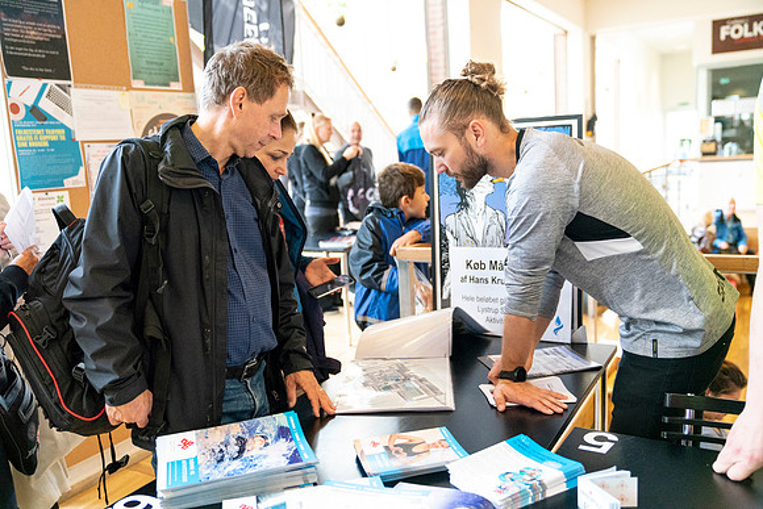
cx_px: 382
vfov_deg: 41.1
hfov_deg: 58.7
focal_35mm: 32
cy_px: 254
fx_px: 678
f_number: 2.8
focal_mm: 32
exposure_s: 1/500
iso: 10000
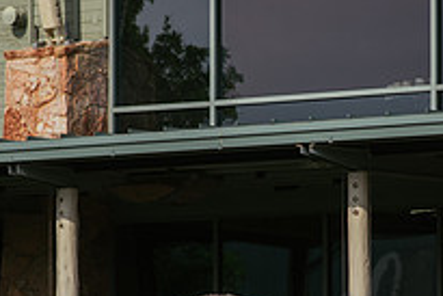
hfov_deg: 8.6
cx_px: 279
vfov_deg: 5.7
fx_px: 2955
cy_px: 347
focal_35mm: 240
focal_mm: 85
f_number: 2.2
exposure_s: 1/6400
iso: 160
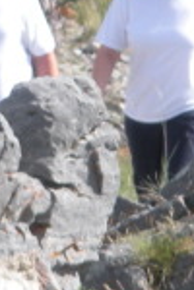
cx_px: -78
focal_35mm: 1274
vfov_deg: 1.6
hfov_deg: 1.1
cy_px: 64
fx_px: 10297
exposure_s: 1/184
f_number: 5.6
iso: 64
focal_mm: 31.5
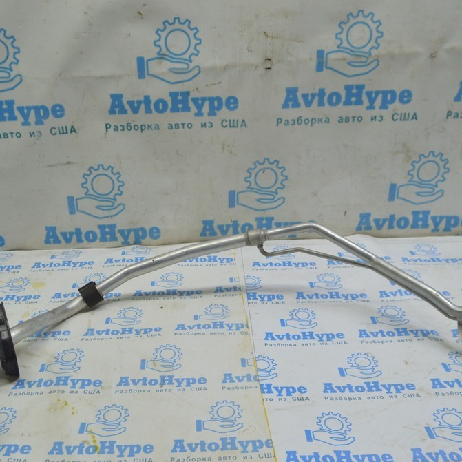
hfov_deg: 47.0
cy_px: 233
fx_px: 528
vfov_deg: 47.2
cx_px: 186
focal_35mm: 35
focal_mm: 18
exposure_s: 1/40
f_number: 5.6
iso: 400
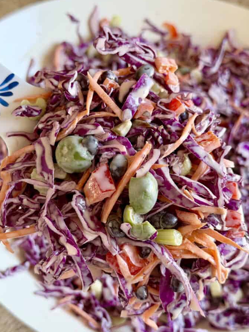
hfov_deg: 28.0
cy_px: 176
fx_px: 499
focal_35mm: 52
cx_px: 117
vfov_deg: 36.8
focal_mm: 6.8
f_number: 1.8
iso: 100
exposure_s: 1/72
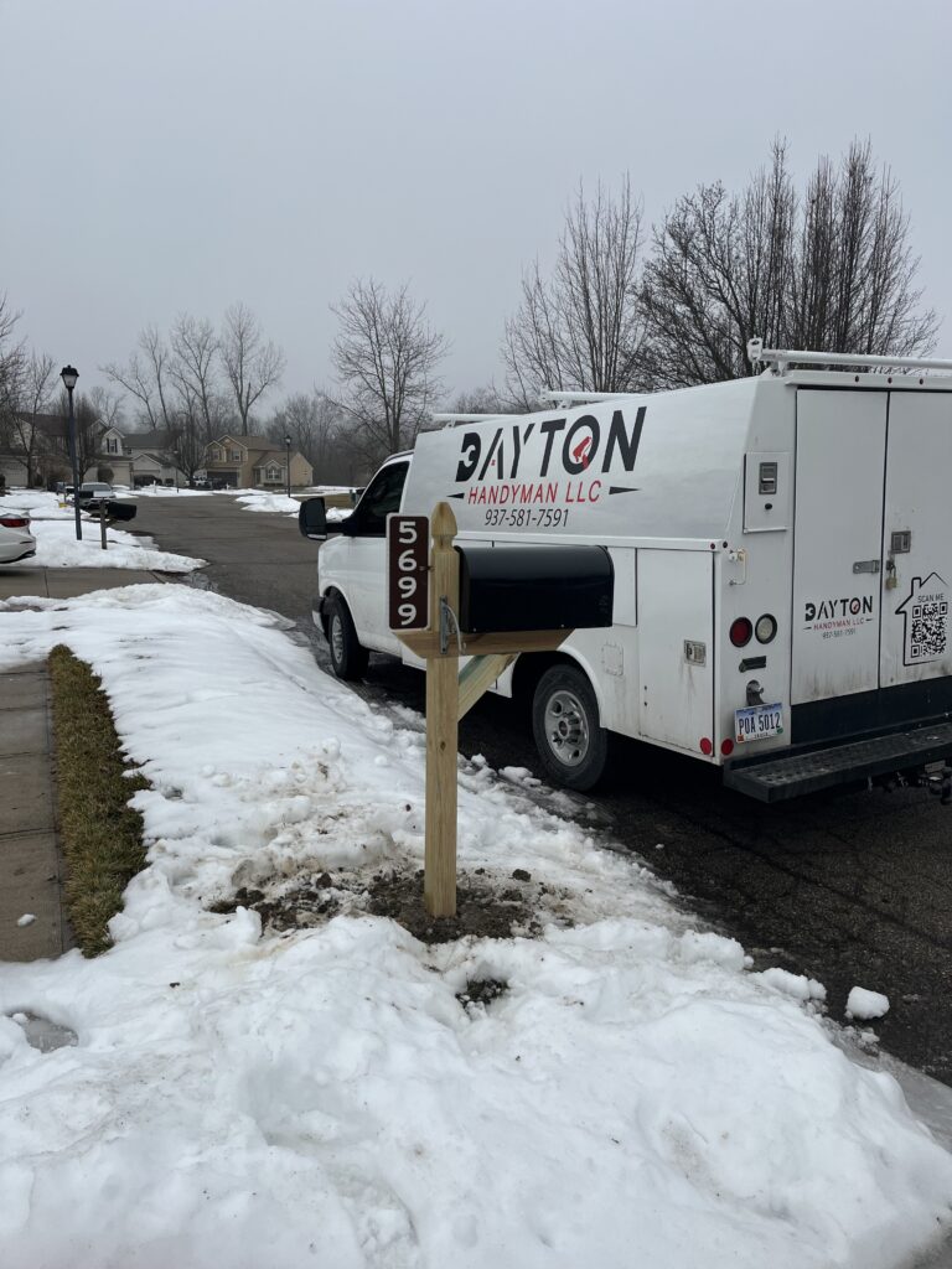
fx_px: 953
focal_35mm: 26
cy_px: 634
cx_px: 476
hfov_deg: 53.1
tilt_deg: -8.6
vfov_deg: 67.3
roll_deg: -0.1
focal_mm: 5.1
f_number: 1.6
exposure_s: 1/6173
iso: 50
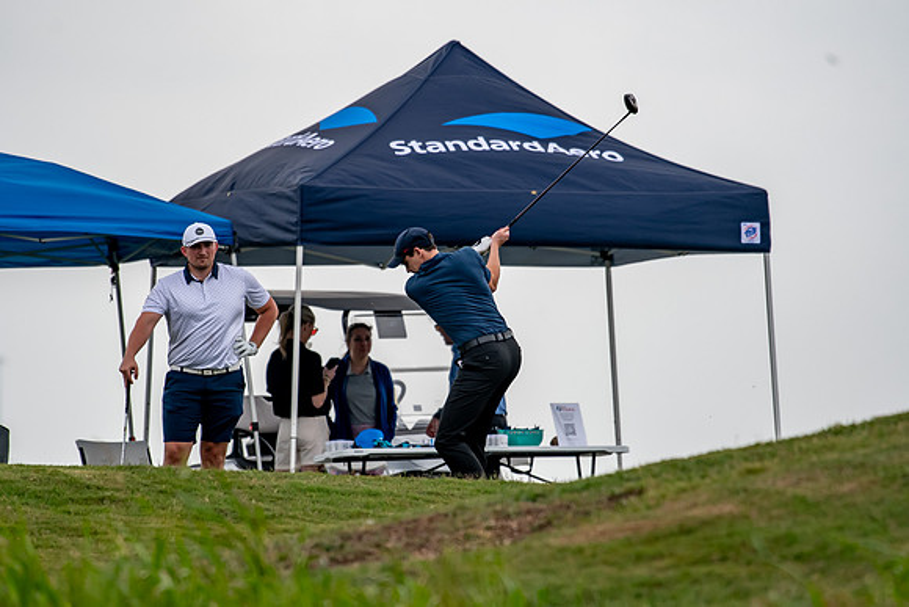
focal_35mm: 585
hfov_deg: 3.5
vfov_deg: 2.4
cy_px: 304
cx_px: 454
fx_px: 14774
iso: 400
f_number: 5.6
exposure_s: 1/2000
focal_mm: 390
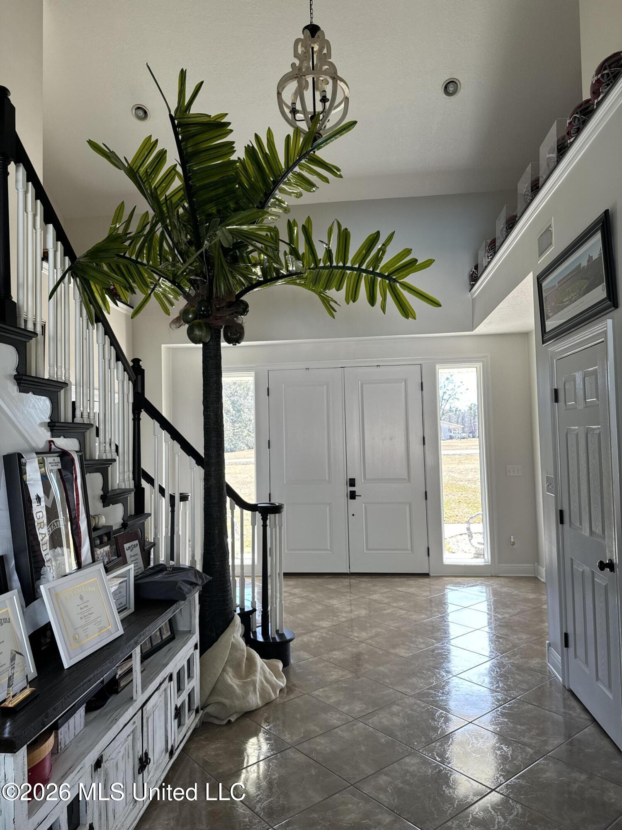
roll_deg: +3.1
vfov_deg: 71.6
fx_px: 575
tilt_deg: +4.8
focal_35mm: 24
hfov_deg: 56.8
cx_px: 311
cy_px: 415
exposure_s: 1/120
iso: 80
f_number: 1.78
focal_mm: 6.86
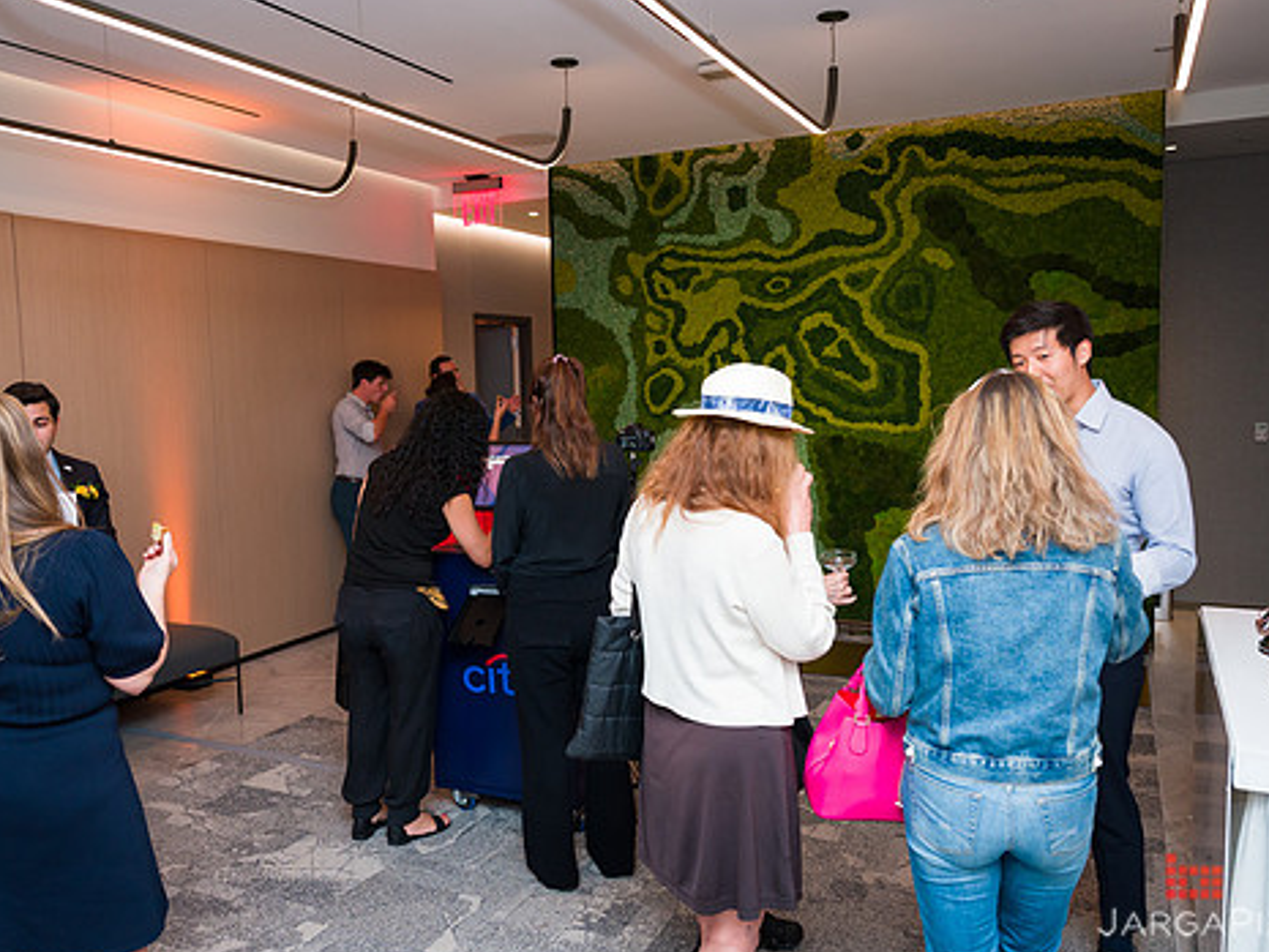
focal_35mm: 29
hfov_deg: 61.5
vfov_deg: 48.2
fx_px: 1063
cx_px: 574
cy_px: 465
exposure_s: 1/160
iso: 800
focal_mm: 24
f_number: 3.2
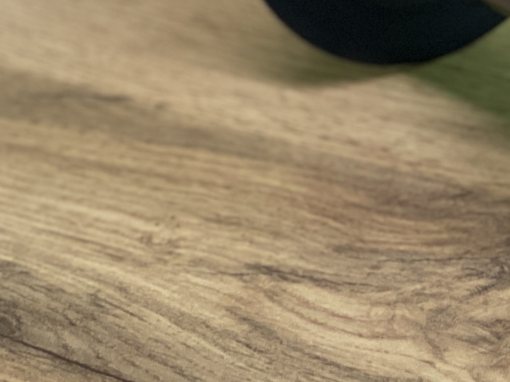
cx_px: 771
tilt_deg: -34.7
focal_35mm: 189
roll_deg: +1.8
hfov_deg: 10.1
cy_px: 201
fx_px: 2785
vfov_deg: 7.9
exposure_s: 1/77
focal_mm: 6
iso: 80
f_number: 2
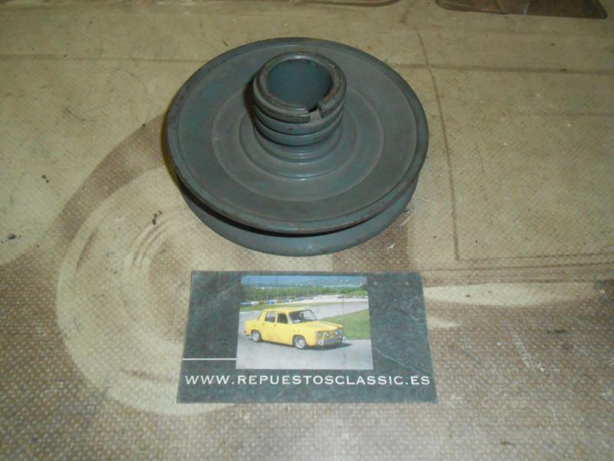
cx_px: 307
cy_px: 230
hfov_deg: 60.0
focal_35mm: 30
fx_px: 532
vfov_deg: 46.8
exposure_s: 1/25
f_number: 11.9
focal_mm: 5.3
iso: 800
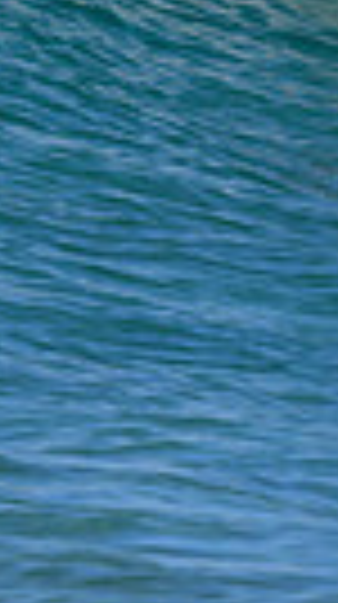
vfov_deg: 0.5
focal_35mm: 4507
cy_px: -185
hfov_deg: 0.3
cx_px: 572
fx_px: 72084
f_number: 6.3
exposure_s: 1/2000
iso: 280
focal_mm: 800
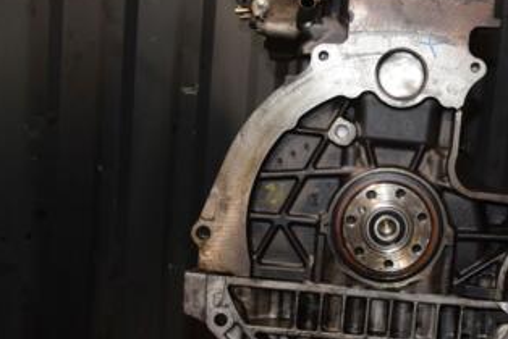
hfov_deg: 31.4
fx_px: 890
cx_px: 374
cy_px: 121
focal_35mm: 63
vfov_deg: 21.6
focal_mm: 22
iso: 800
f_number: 5
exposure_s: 1/60
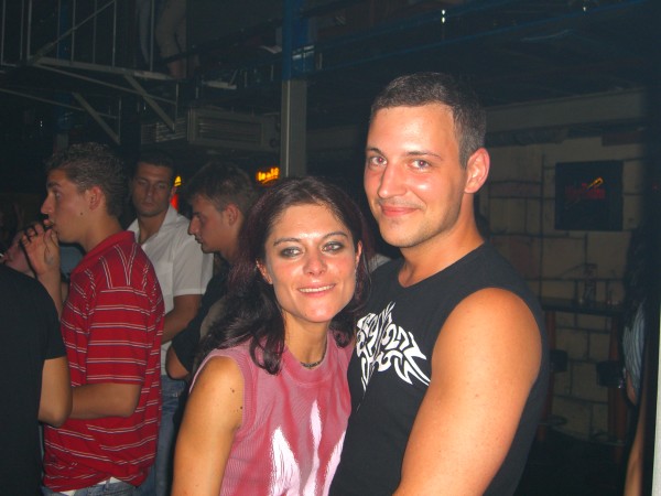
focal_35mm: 46
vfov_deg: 31.5
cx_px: 330
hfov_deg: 41.2
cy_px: 248
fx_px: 878
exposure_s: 1/60
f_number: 3.1
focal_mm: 9.5
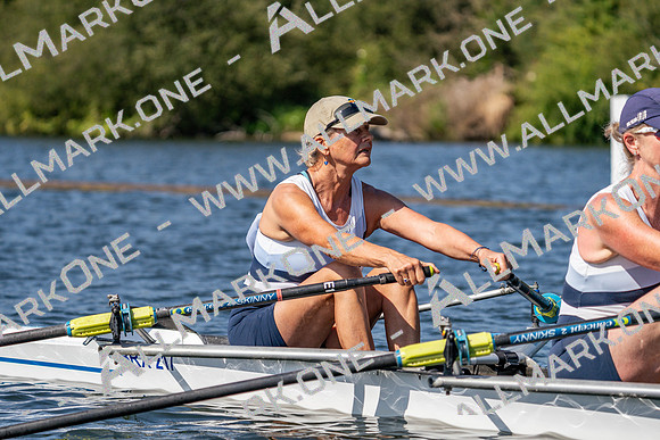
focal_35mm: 200
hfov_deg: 10.3
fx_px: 3667
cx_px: 330
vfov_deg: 6.9
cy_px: 220
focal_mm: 200
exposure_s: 1/2000
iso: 200
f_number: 5.6
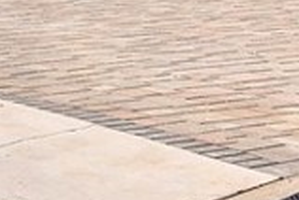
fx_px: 1614
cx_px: -305
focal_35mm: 194
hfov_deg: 9.8
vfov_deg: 6.9
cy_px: -173
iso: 100
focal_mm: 20
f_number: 5
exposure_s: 1/2000
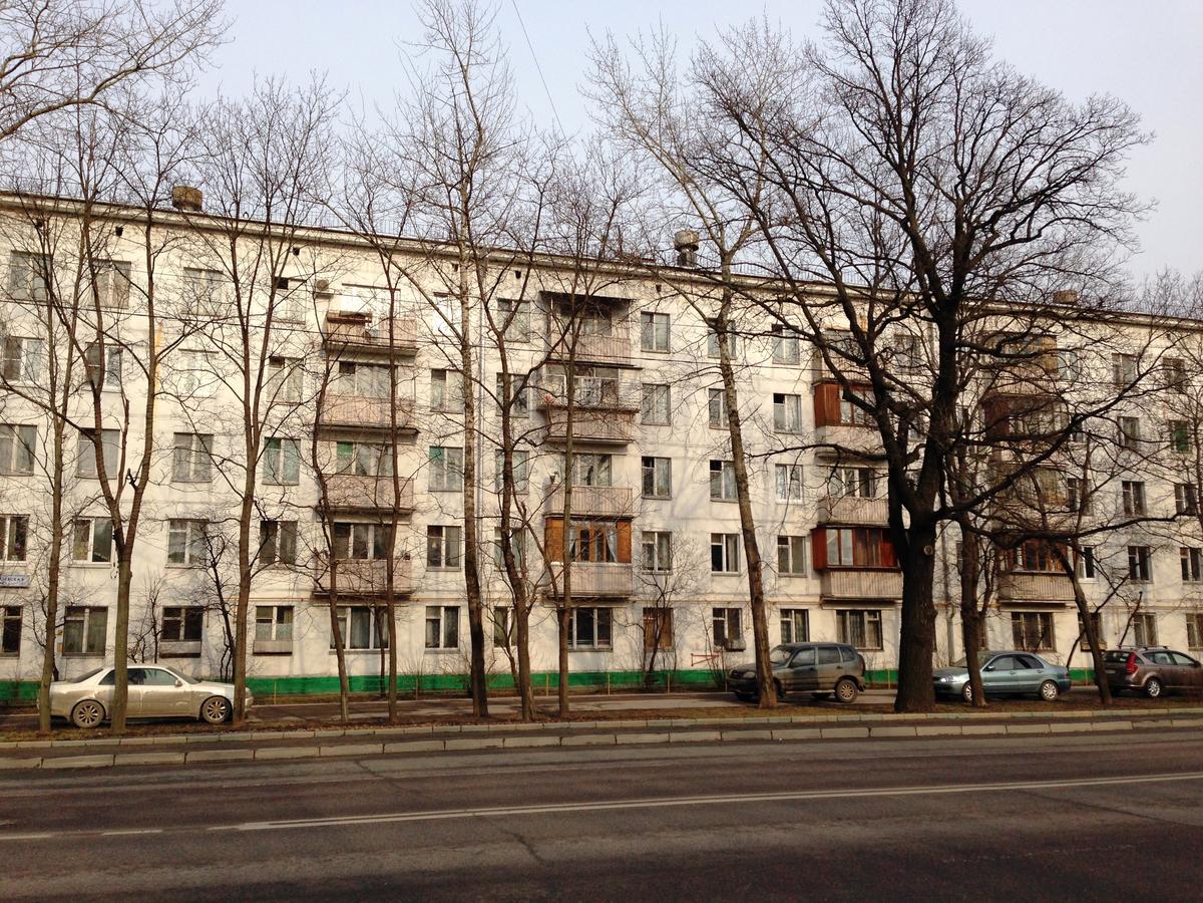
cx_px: 602
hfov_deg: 55.4
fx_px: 1147
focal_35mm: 33
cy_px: 452
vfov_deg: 42.9
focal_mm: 4.12
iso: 50
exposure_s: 1/1043
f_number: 2.4
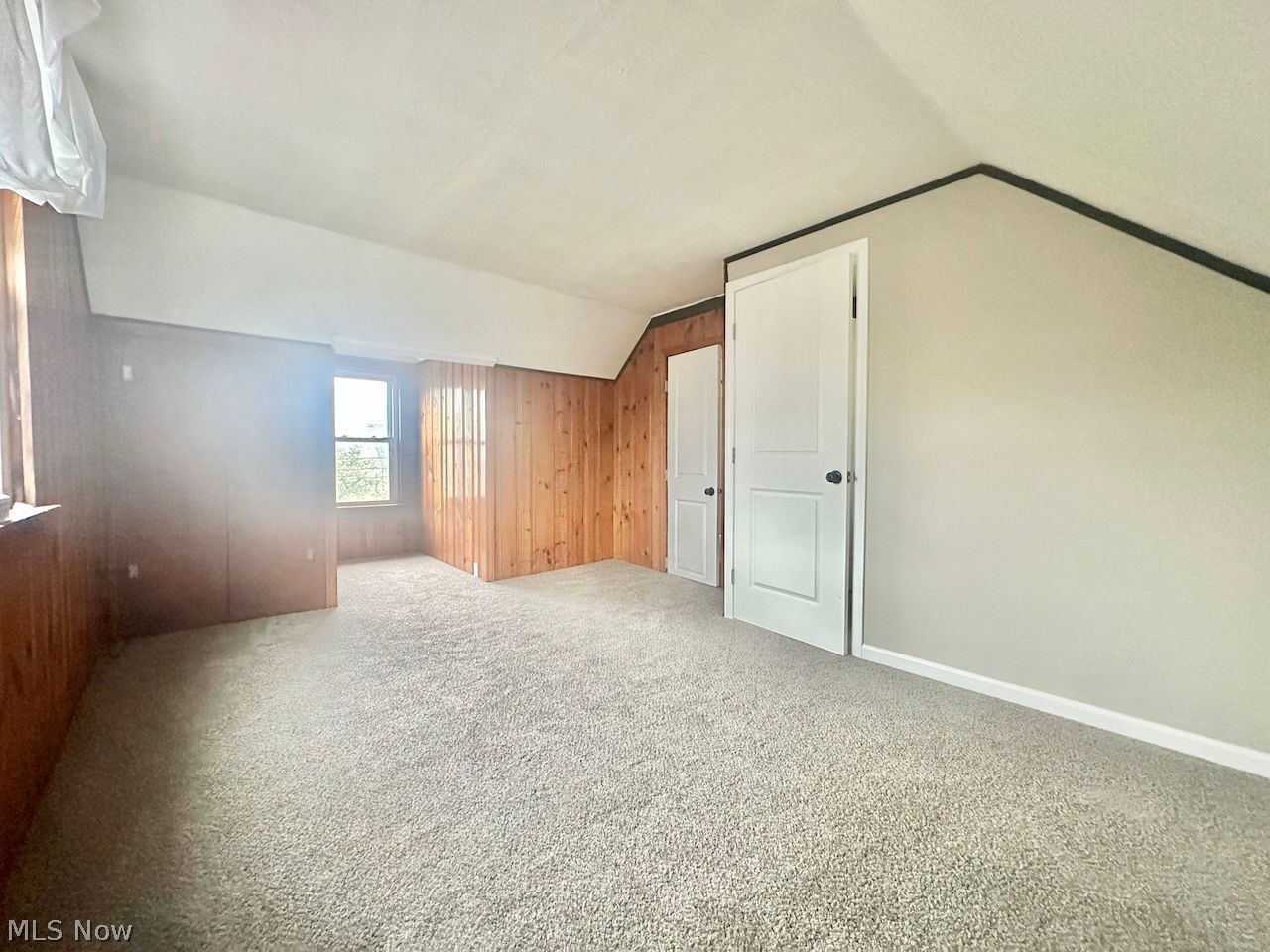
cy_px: 476
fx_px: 514
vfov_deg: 85.7
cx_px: 635
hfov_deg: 102.1
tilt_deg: -0.8
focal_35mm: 14
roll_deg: +0.3
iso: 800
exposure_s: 1/60
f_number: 2.2
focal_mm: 2.22
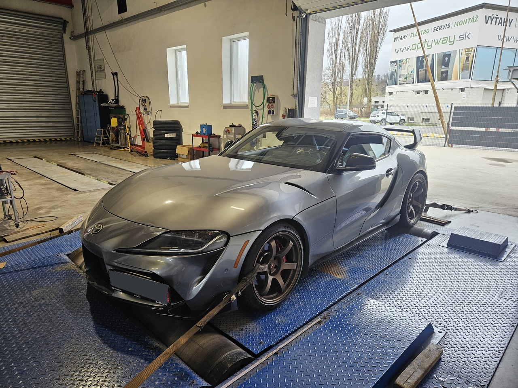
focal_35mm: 23
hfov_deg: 73.9
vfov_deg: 58.9
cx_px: 259
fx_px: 344
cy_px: 194
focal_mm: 5.4
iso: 100
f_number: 1.8
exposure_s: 1/100
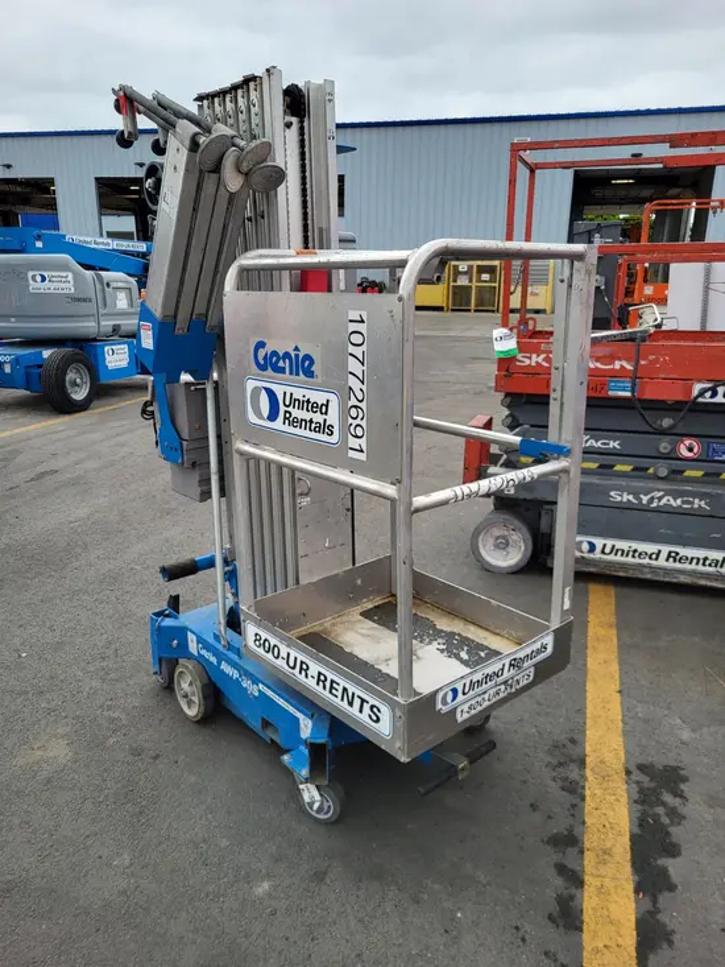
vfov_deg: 67.3
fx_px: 726
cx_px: 362
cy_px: 484
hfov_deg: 53.1
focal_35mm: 26
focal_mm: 5.4
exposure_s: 1/703
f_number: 1.8
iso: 40
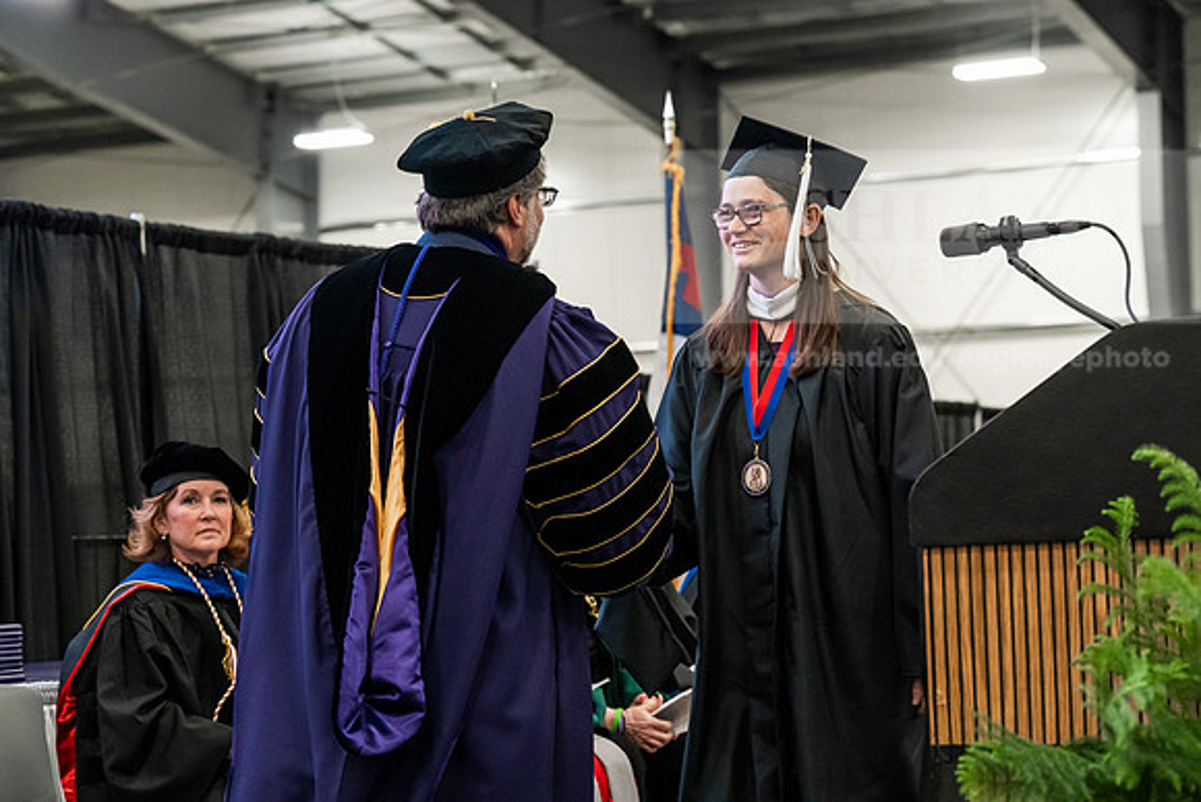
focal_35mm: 86
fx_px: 2870
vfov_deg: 15.9
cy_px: 401
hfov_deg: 23.6
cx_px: 600
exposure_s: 1/250
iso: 6400
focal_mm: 86
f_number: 5
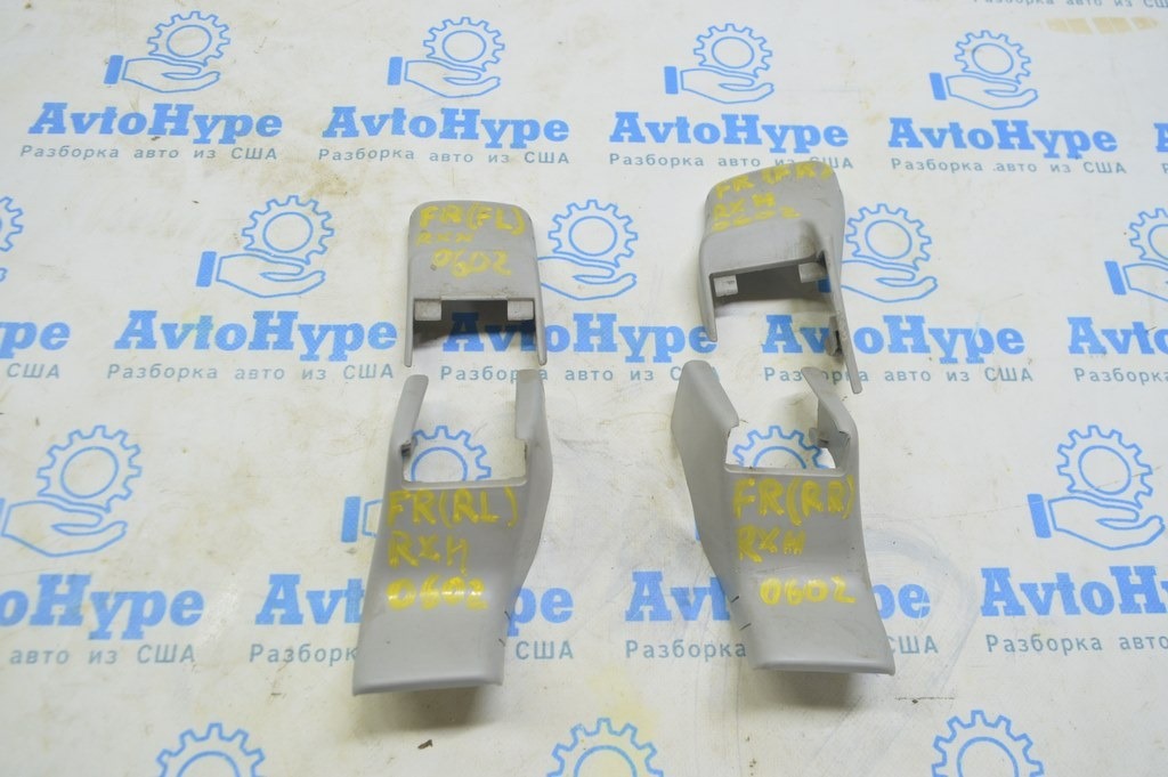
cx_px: 584
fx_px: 973
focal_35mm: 30
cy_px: 388
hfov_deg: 62.0
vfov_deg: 43.5
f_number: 5.6
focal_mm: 20
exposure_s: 1/20
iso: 400
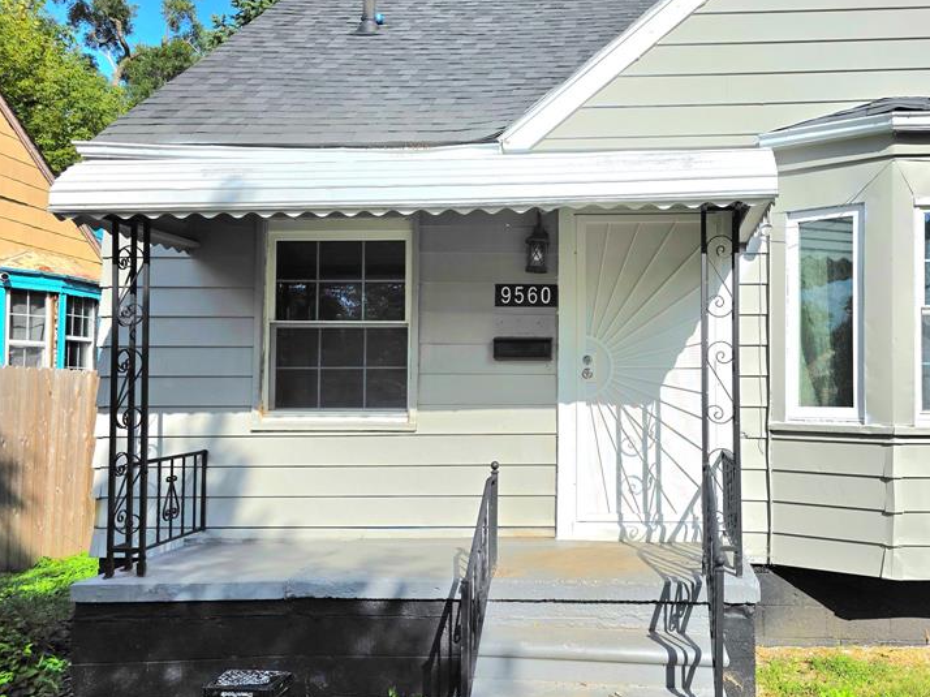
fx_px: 886
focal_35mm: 33
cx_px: 597
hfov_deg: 54.6
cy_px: 369
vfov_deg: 42.9
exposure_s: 1/10000
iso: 64
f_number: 1.7
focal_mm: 6.3
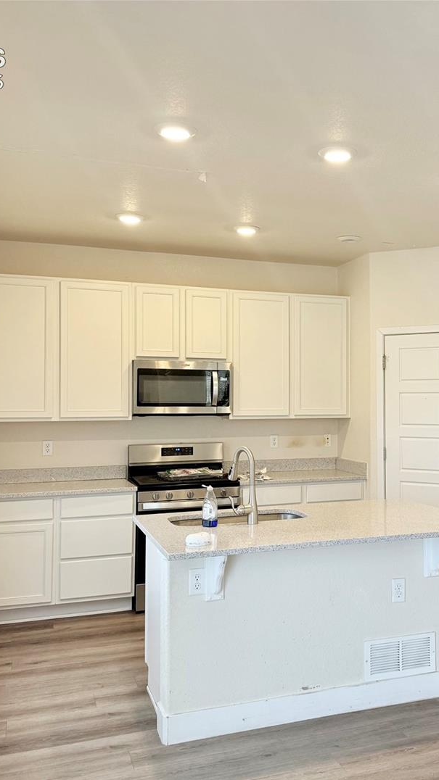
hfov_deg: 33.1
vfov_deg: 56.6
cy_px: 391
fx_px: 725
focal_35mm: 35
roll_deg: -0.2
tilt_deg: +1.4
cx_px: 329
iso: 125
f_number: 1.78
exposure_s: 1/140
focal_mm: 6.76
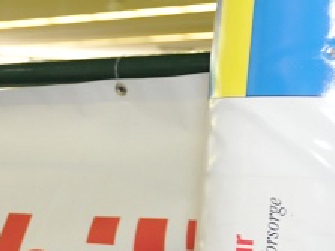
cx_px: -327
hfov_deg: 12.5
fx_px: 1354
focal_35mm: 140
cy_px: 341
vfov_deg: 10.3
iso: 800
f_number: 2.8
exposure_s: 1/125
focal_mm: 24
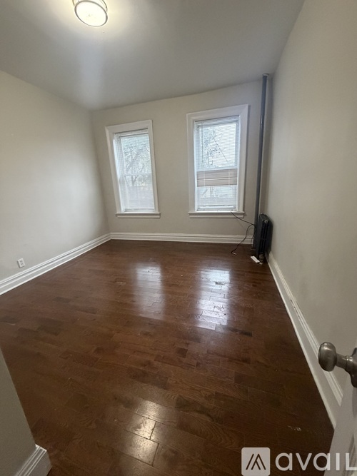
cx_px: 178
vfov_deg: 102.1
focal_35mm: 14
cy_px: 238
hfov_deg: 85.7
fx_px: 193
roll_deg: +2.4
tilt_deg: -16.6
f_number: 2.2
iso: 500
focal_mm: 2.22
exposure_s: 1/60
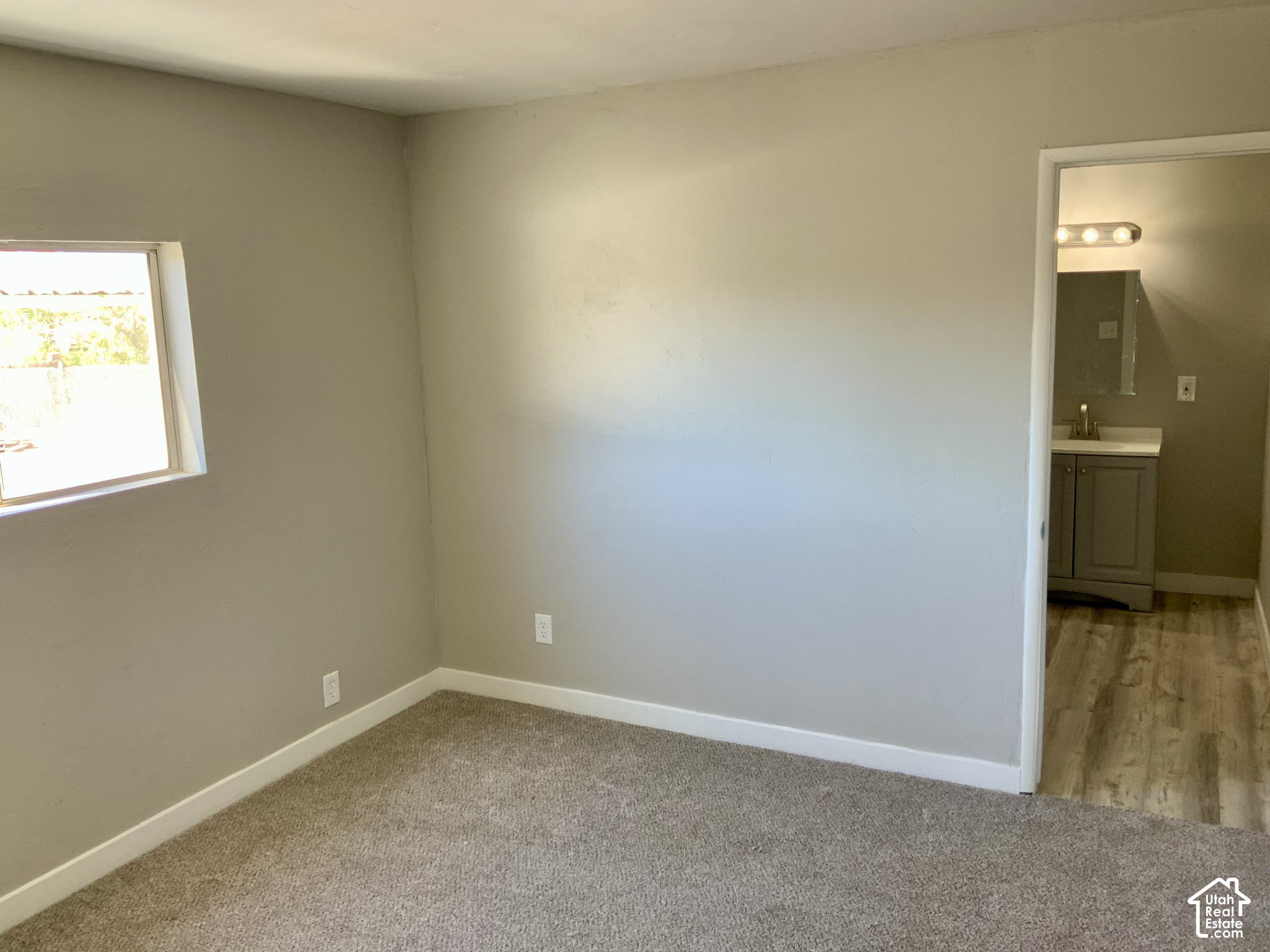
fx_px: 1064
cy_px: 476
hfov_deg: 61.7
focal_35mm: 29
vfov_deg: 48.2
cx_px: 635
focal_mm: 3
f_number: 1.8
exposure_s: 1/60
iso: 50
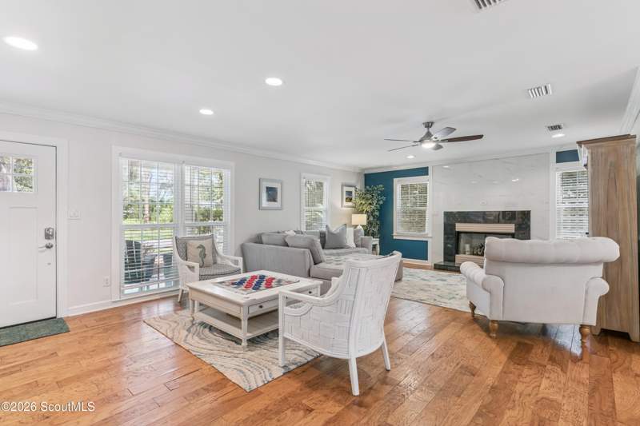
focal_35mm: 17
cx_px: 320
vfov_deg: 70.4
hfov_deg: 93.3
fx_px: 302
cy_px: 213
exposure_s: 1/25
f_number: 8
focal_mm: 17
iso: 250
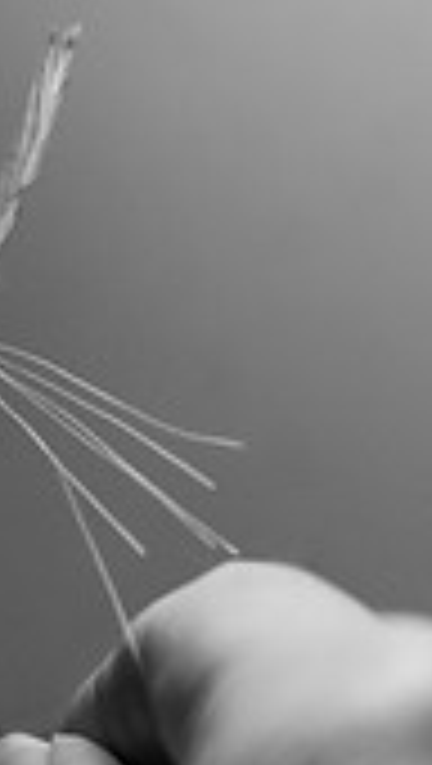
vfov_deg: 11.6
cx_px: -135
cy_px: 290
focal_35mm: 186
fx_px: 3777
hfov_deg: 6.5
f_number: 3.2
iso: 1600
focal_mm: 52
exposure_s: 1/5000
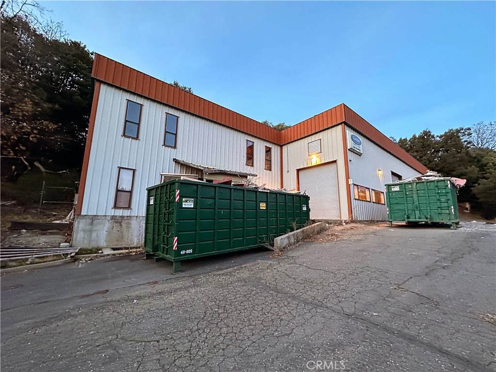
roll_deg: -1.6
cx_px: 248
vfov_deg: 85.7
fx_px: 201
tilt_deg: +11.3
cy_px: 186
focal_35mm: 14
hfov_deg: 102.1
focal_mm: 2.22
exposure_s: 1/60
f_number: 2.2
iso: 800
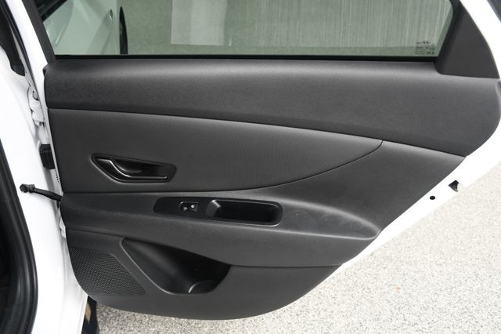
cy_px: 167
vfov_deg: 34.2
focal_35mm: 39
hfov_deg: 49.6
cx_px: 250
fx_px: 542
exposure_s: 1/160
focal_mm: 26
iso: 100
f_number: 3.8
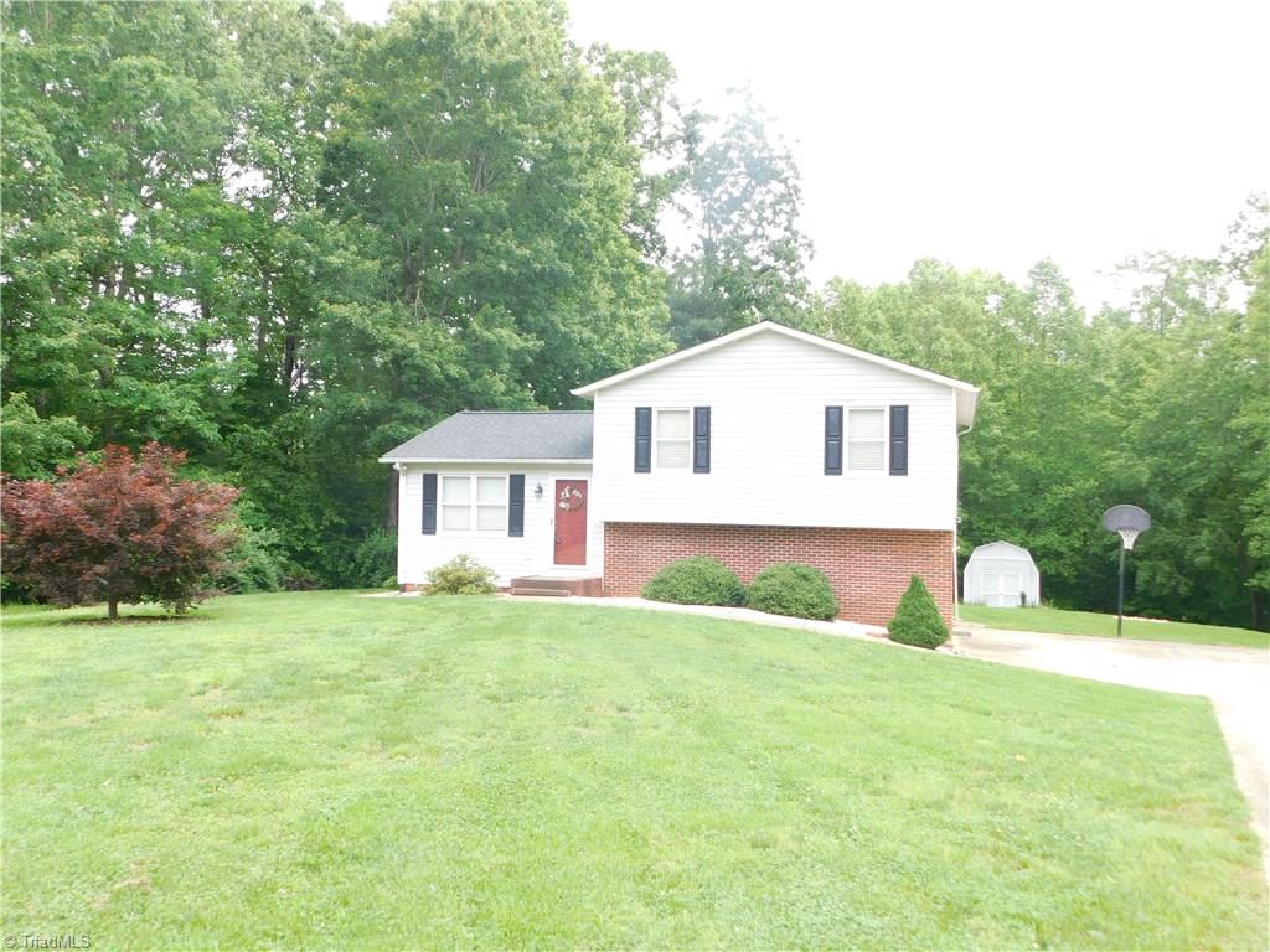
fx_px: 1101
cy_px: 476
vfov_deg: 46.8
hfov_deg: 60.0
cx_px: 635
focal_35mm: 30
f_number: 3.2
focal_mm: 5.3
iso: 125
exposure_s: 1/200
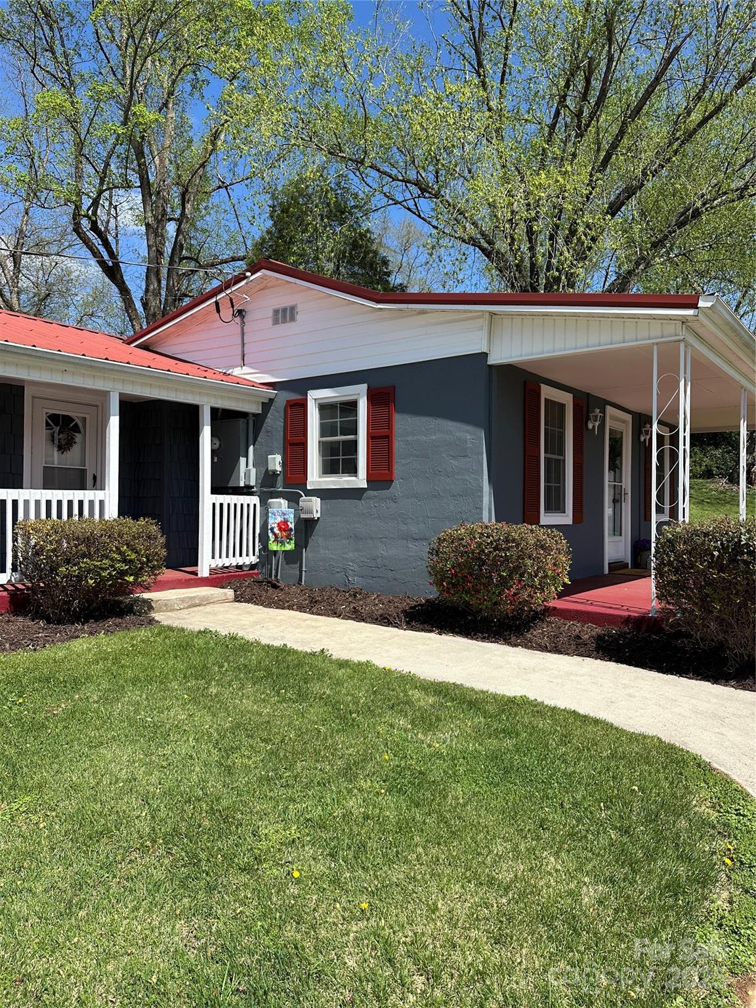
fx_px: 699
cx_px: 378
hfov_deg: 56.8
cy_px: 504
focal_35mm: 24
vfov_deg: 71.6
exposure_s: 1/3717
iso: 80
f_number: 1.78
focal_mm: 6.86
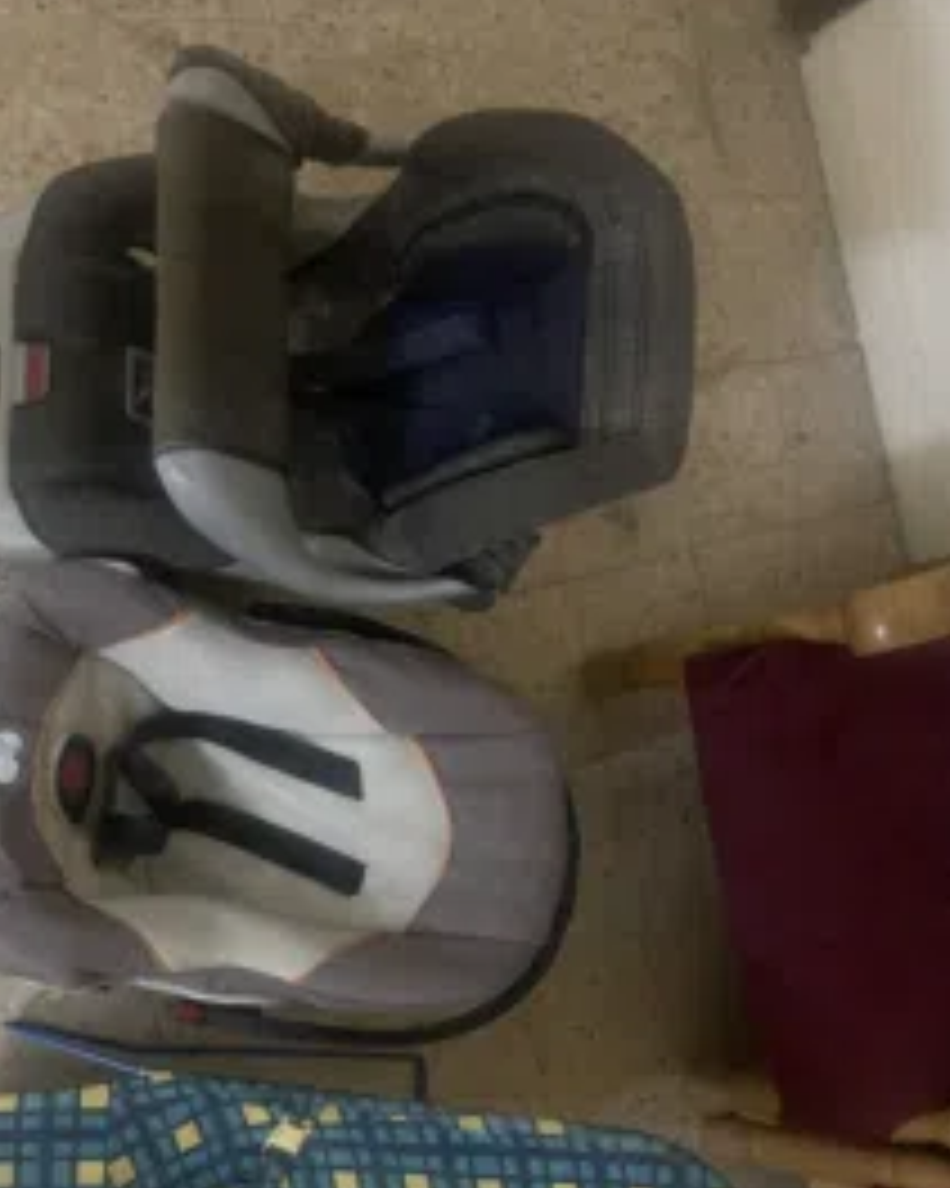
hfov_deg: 39.6
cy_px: 806
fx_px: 1301
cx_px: 306
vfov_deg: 48.2
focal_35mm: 37
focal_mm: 5.1
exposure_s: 1/25
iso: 640
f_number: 1.6
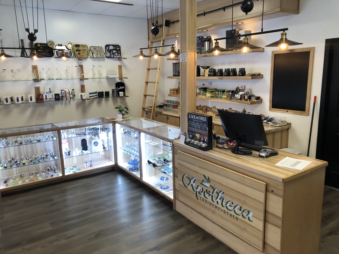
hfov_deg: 63.4
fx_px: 274
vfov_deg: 49.7
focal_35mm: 28
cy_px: 127
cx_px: 170
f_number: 1.8
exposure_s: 1/30
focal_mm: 3.99
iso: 25
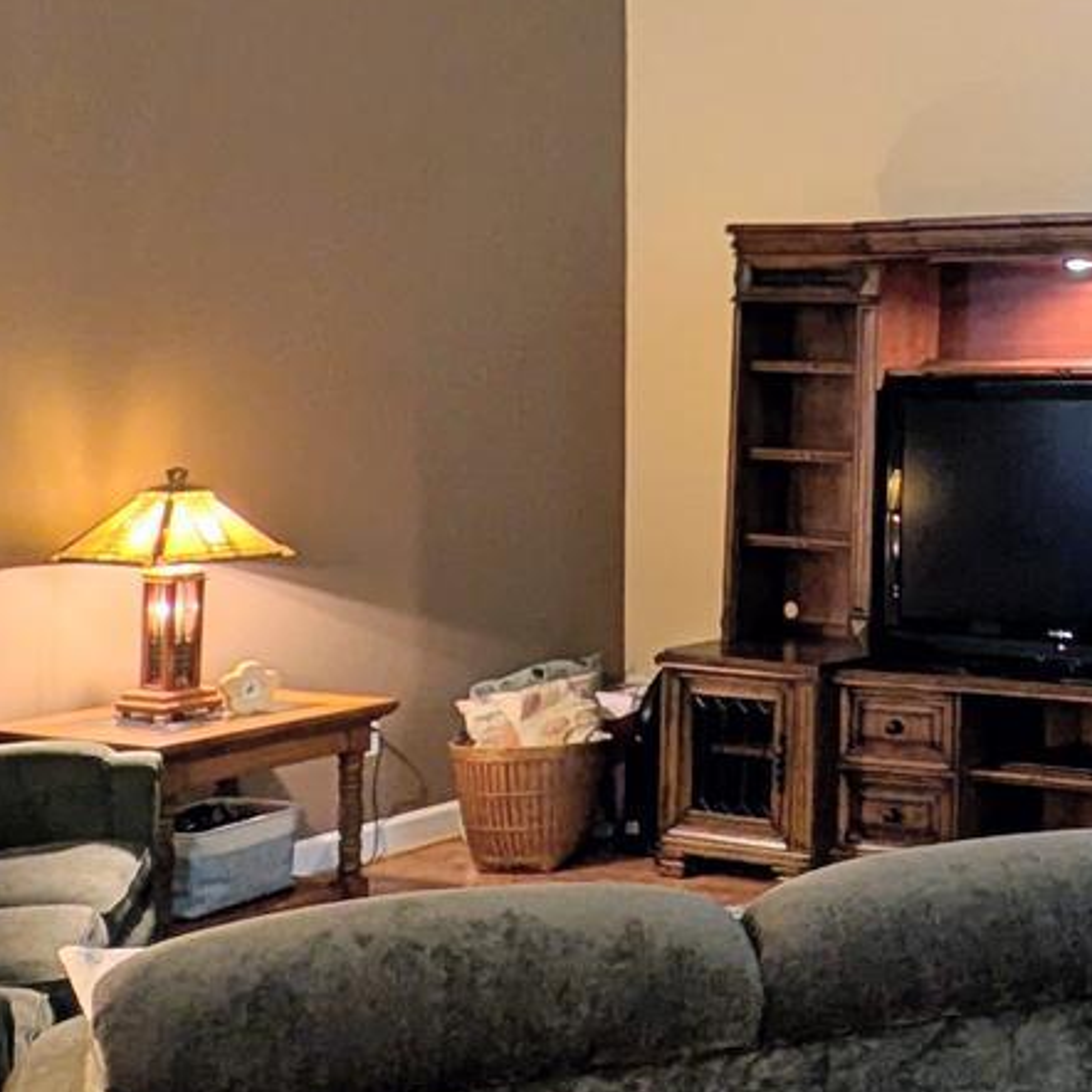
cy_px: 410
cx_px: 1366
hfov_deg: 29.1
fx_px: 1749
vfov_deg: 34.5
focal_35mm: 49
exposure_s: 1/24
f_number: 1.95
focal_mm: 2.23
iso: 131
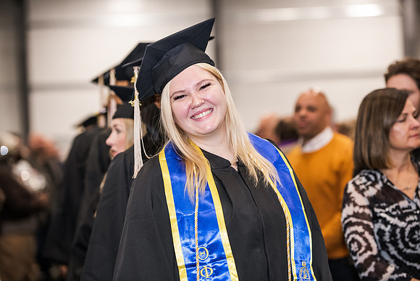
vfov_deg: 11.2
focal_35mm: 122
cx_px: 210
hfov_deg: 16.8
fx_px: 1424
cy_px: 140
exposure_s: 1/200
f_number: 3.2
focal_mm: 122
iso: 2500
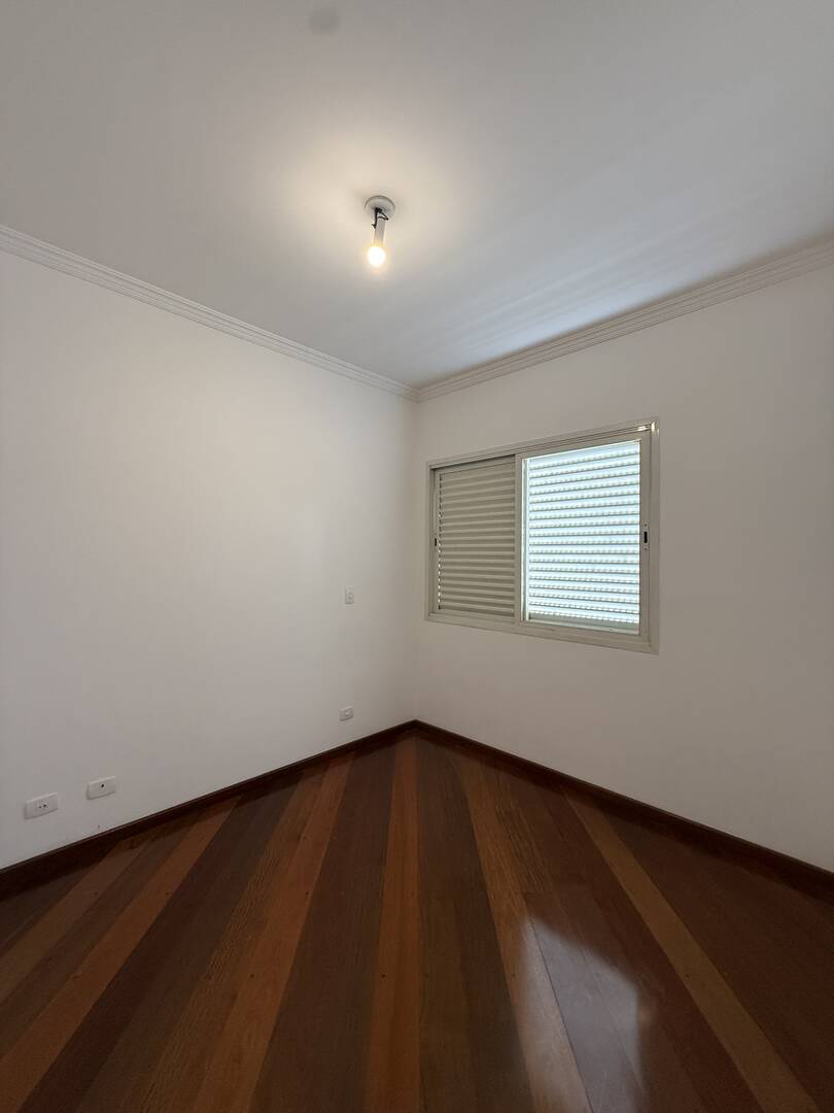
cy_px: 556
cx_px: 417
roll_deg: -1.3
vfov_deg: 102.1
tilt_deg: +1.1
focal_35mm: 14
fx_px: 450
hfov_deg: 85.7
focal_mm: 2.22
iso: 250
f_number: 2.2
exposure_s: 1/120
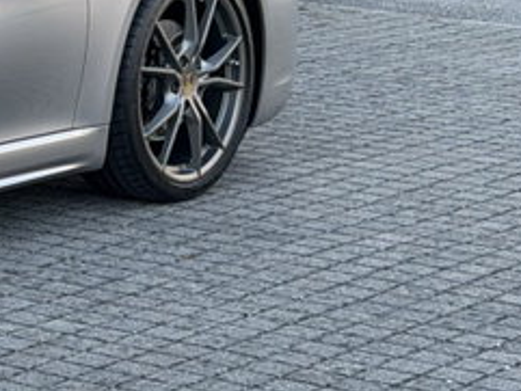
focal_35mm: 204
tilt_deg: -7.9
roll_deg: +0.4
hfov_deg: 9.2
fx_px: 3072
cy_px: -4
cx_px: -452
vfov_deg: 7.3
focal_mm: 6.76
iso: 64
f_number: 1.78
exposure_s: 1/384
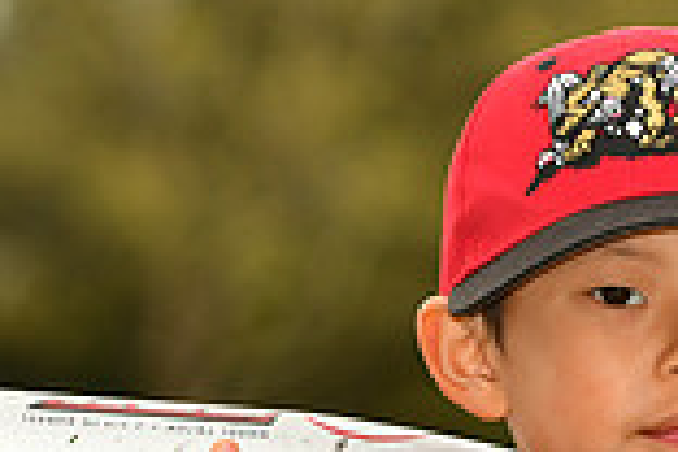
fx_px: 14159
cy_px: 728
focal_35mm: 752
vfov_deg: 1.8
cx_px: 704
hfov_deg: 2.7
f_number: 5
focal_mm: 135
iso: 200
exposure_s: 1/500
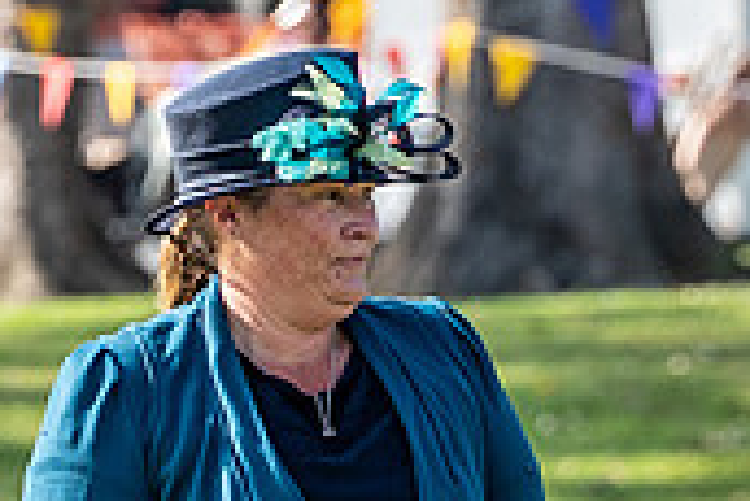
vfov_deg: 1.8
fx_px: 15951
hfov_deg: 2.7
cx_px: 115
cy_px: 897
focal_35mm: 765
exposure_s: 1/2000
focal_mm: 135
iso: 400
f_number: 4
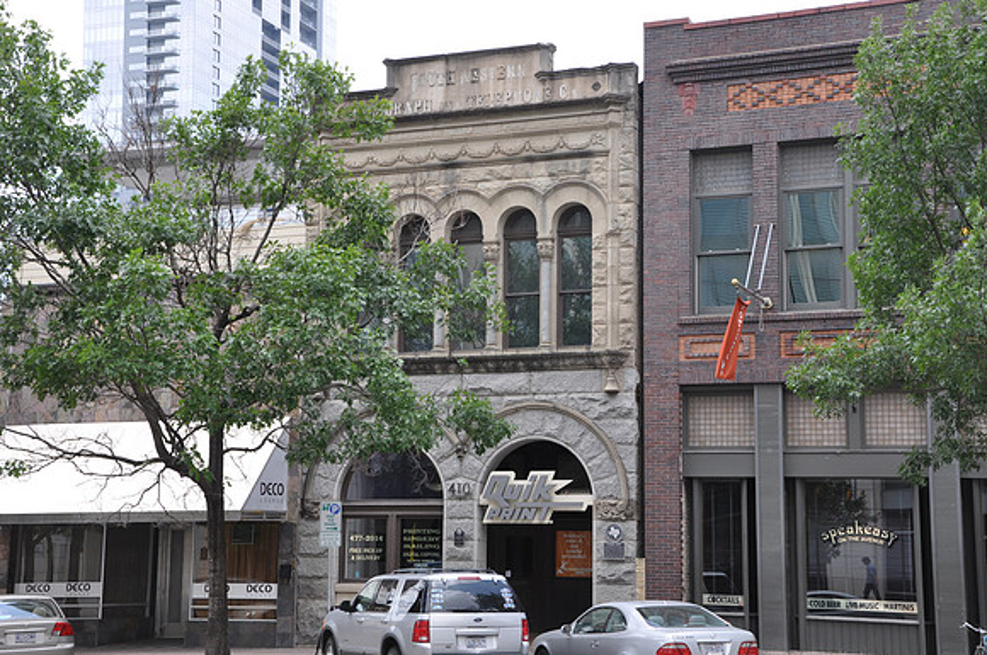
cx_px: 494
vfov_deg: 22.6
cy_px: 328
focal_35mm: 60
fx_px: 1643
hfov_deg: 33.4
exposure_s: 1/80
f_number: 9
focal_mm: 40
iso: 200
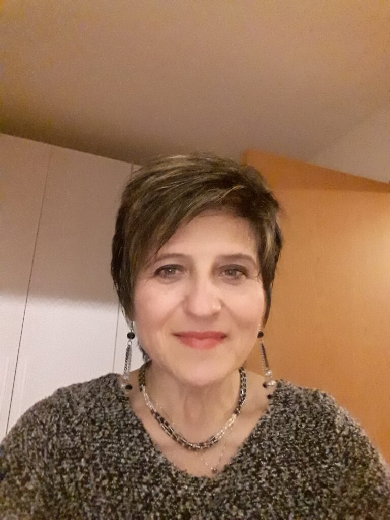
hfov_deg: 58.9
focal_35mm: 23
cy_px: 260
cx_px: 195
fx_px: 346
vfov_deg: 73.9
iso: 800
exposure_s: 1/10
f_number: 2.2
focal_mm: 1.92
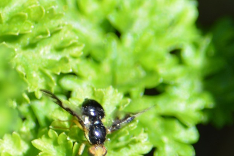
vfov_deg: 2.0
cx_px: 102
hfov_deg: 3.0
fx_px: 4413
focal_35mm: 679
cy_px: 107
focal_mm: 300
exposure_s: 1/125
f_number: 8
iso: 125
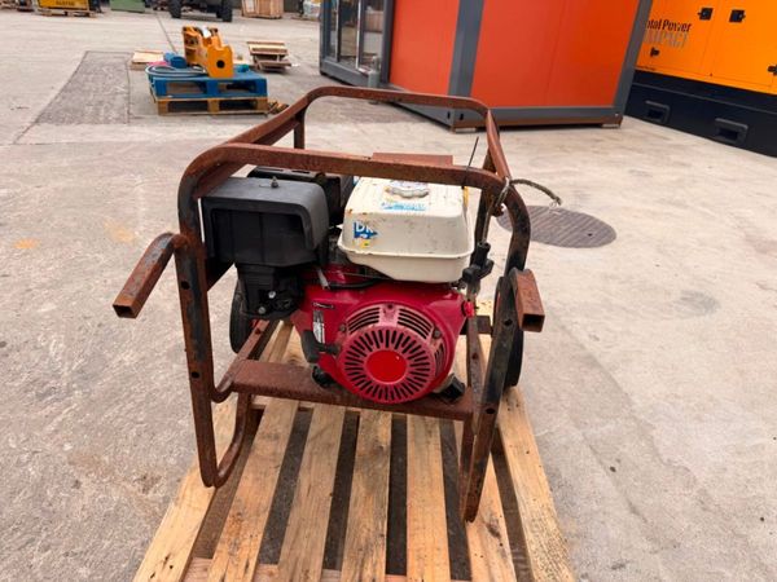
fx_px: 539
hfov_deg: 71.6
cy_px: 291
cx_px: 388
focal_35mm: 24
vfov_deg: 56.8
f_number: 1.78
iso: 80
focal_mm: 6.76
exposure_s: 1/1437
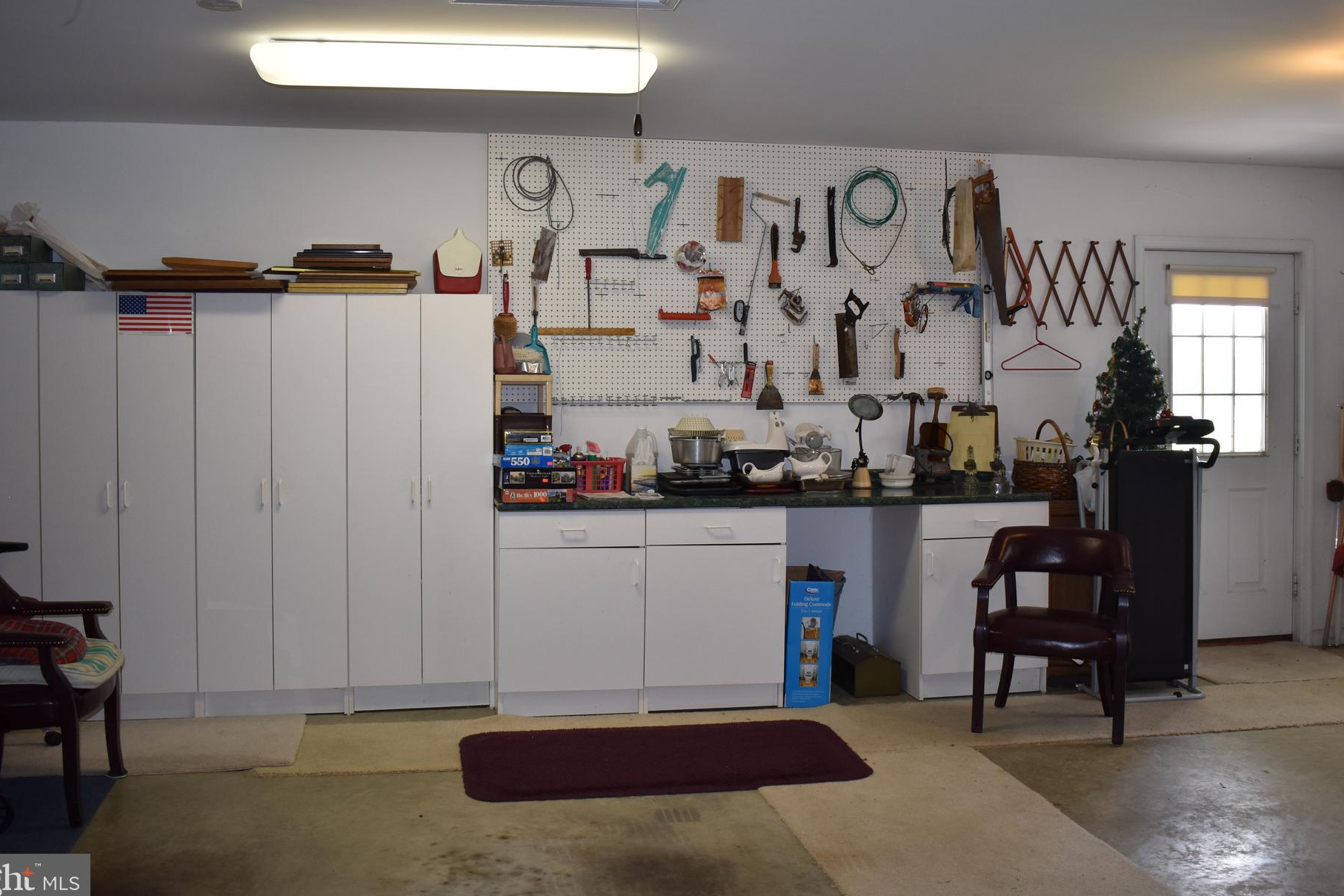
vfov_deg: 37.2
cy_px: 402
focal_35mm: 36
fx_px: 1328
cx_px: 685
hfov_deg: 53.7
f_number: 3.8
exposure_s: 1/60
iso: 280
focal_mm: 21
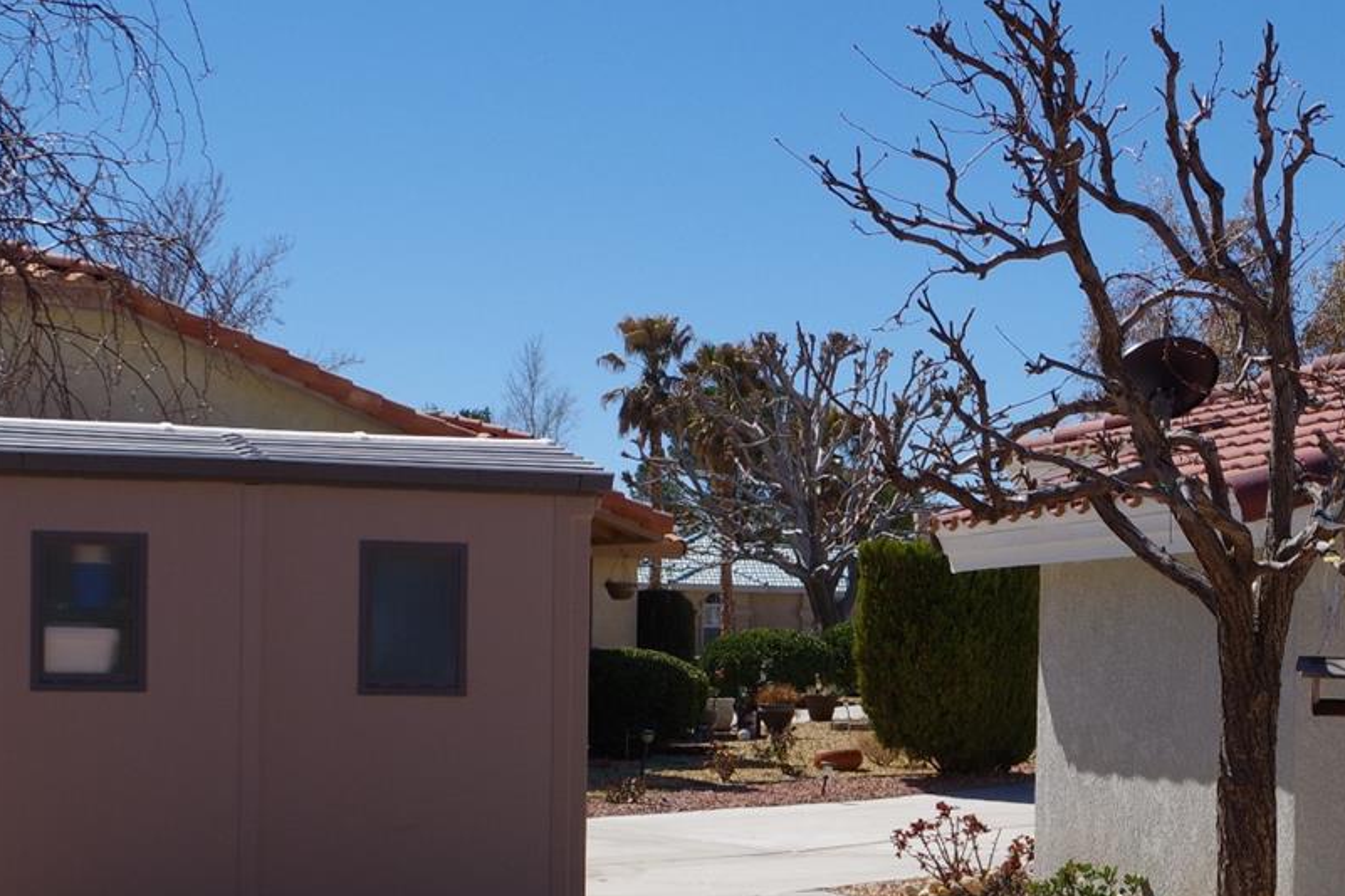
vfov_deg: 18.5
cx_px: 1115
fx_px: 2727
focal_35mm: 73
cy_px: 703
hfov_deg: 27.1
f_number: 11
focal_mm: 26.25
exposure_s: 1/125
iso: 100
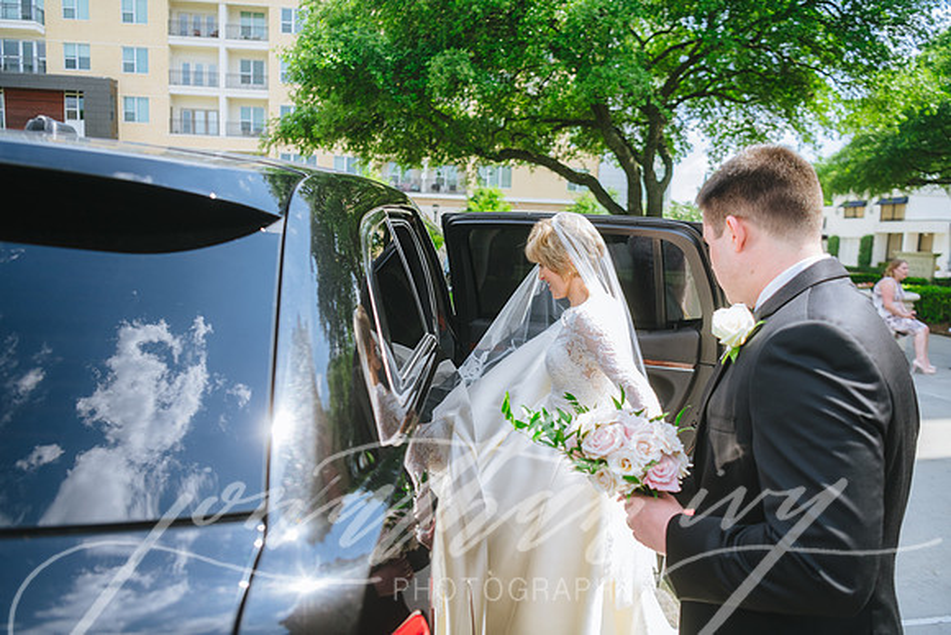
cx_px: 476
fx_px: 634
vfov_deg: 53.2
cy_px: 318
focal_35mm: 24
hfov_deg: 73.7
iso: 400
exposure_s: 1/2000
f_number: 2.8
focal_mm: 24
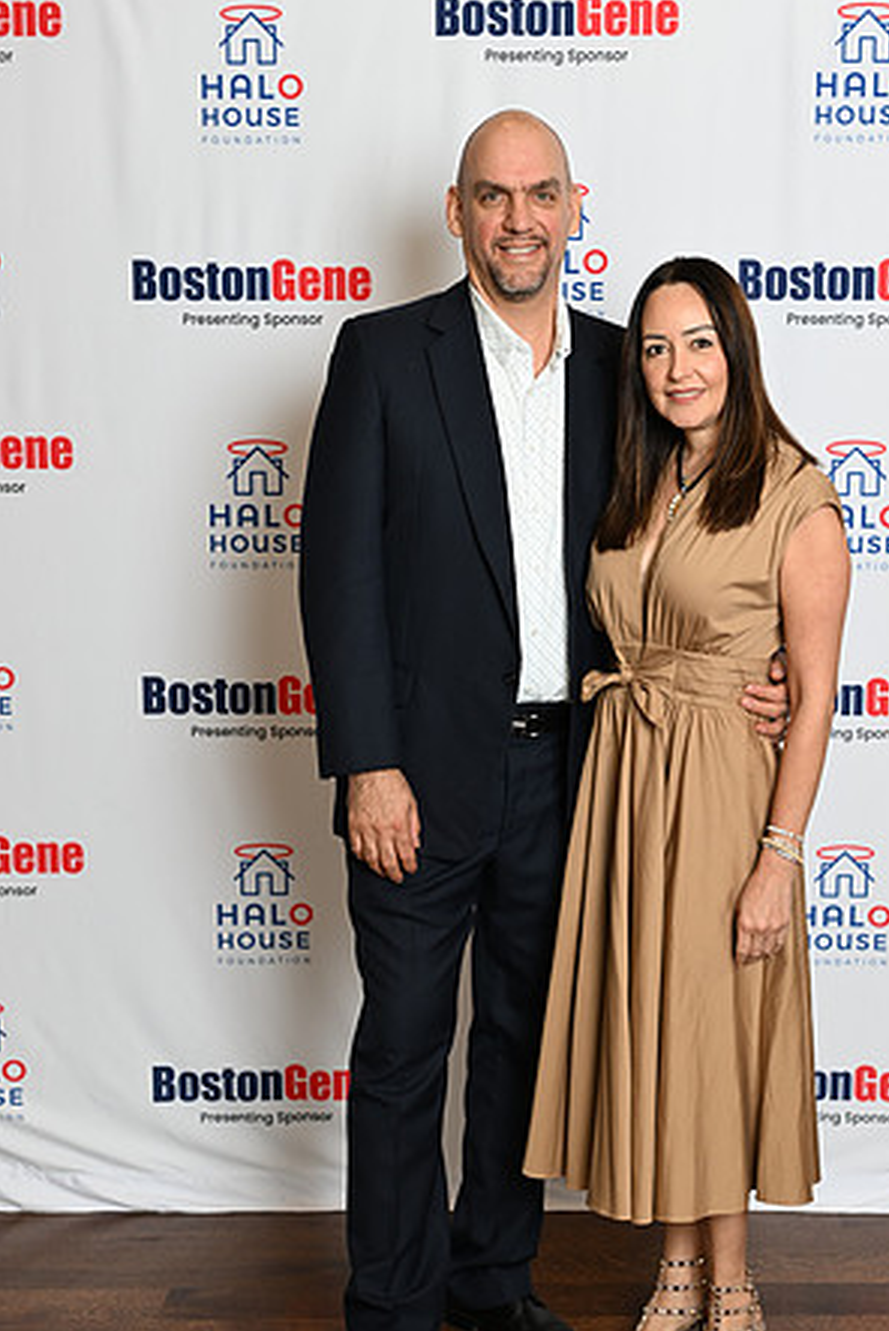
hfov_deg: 24.6
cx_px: 578
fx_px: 2034
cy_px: 763
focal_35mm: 55
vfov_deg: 36.2
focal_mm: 42
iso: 200
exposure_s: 1/60
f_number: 3.5
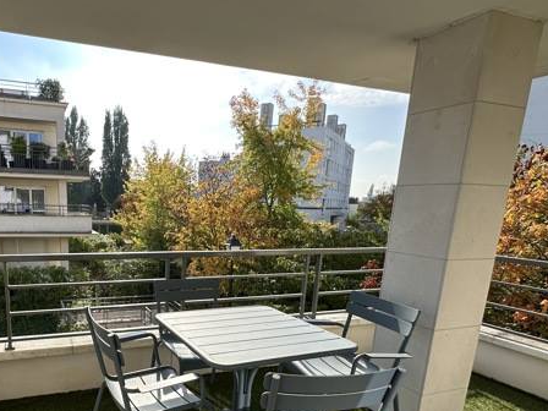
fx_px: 396
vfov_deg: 53.4
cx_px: 160
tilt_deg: -12.7
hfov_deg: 66.5
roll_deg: -1.7
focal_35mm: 25
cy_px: 286
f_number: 2.2
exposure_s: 1/1043
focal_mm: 2.22
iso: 40
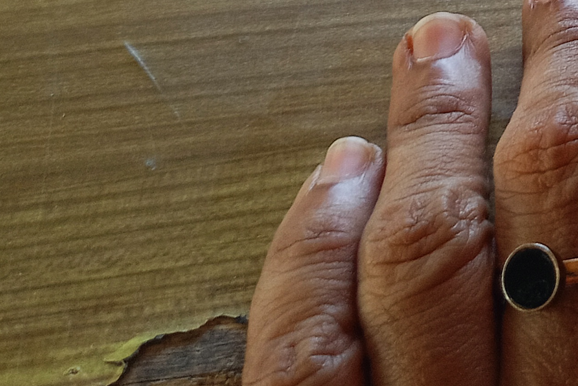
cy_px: -375
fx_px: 1686
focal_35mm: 105
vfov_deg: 11.7
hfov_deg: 18.4
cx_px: 699
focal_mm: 4.7
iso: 212
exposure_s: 1/50
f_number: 1.79
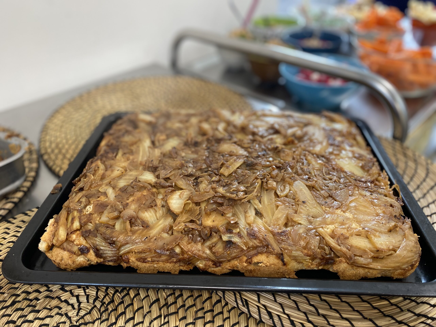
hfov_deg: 67.3
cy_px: 164
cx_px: 218
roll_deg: +1.8
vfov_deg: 53.1
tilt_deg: -36.1
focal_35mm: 26
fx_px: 327
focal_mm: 4.25
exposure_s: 1/65
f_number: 1.8
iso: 125
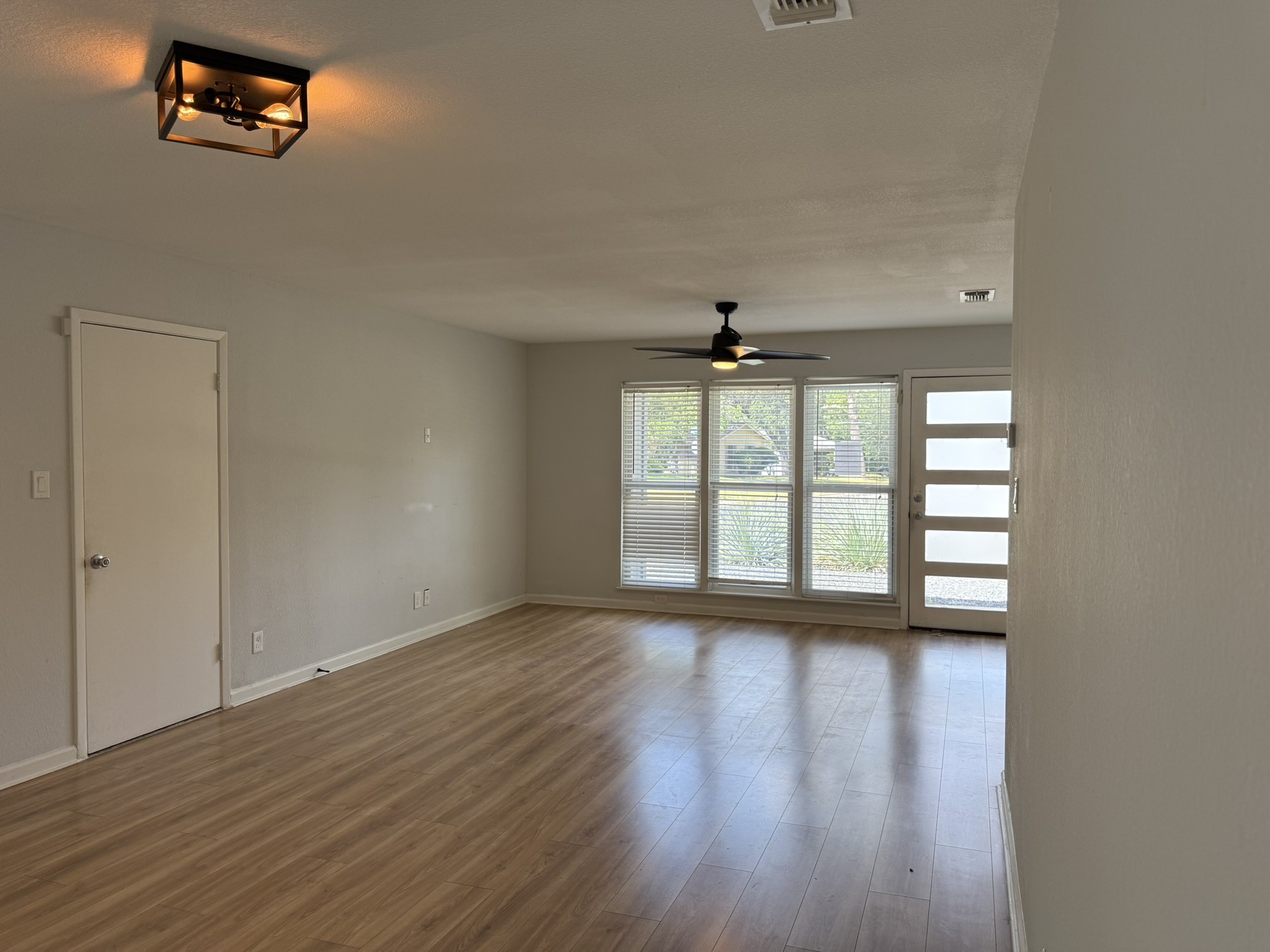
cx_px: 635
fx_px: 881
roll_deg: -0.4
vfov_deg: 56.8
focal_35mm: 24
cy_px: 476
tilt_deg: -1.9
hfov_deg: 71.6
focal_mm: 6.76
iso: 100
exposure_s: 1/327
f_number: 1.78
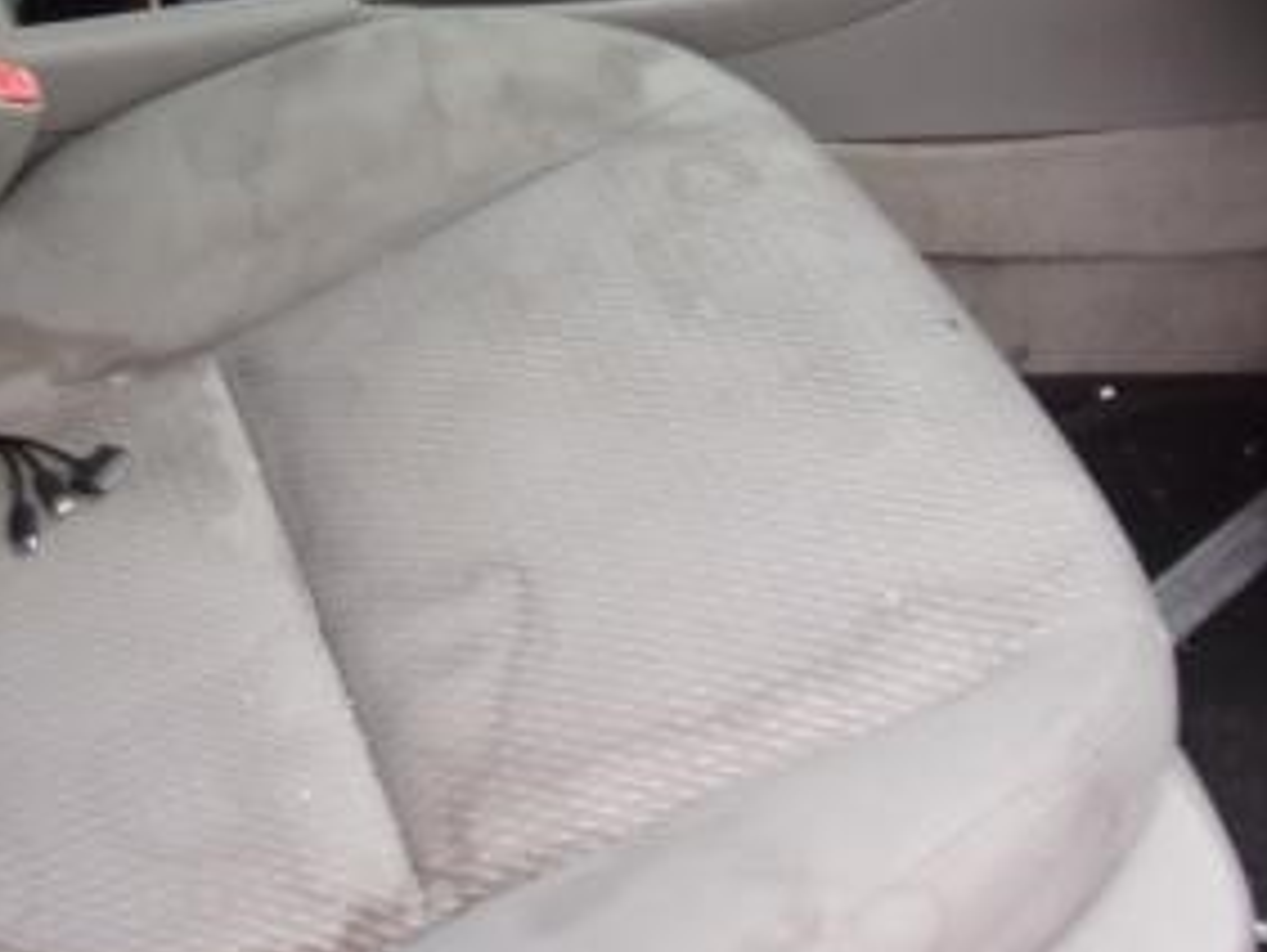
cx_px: 490
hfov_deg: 28.5
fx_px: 2491
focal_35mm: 68
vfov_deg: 21.0
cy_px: 40
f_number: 3.3
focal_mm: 4.3
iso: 80
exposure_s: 1/56
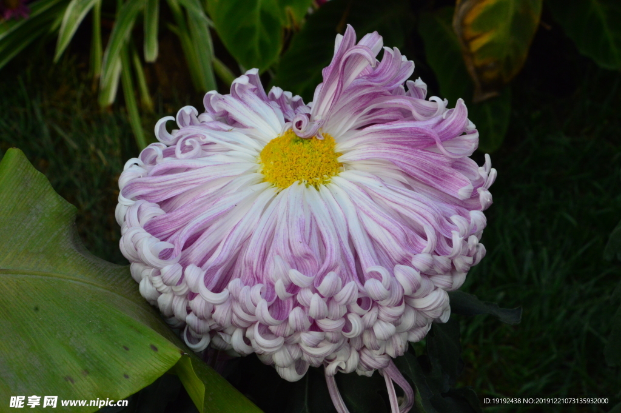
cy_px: 206
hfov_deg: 16.1
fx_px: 2198
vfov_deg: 10.7
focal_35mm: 128
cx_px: 310
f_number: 22
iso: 1600
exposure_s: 1/250
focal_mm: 85
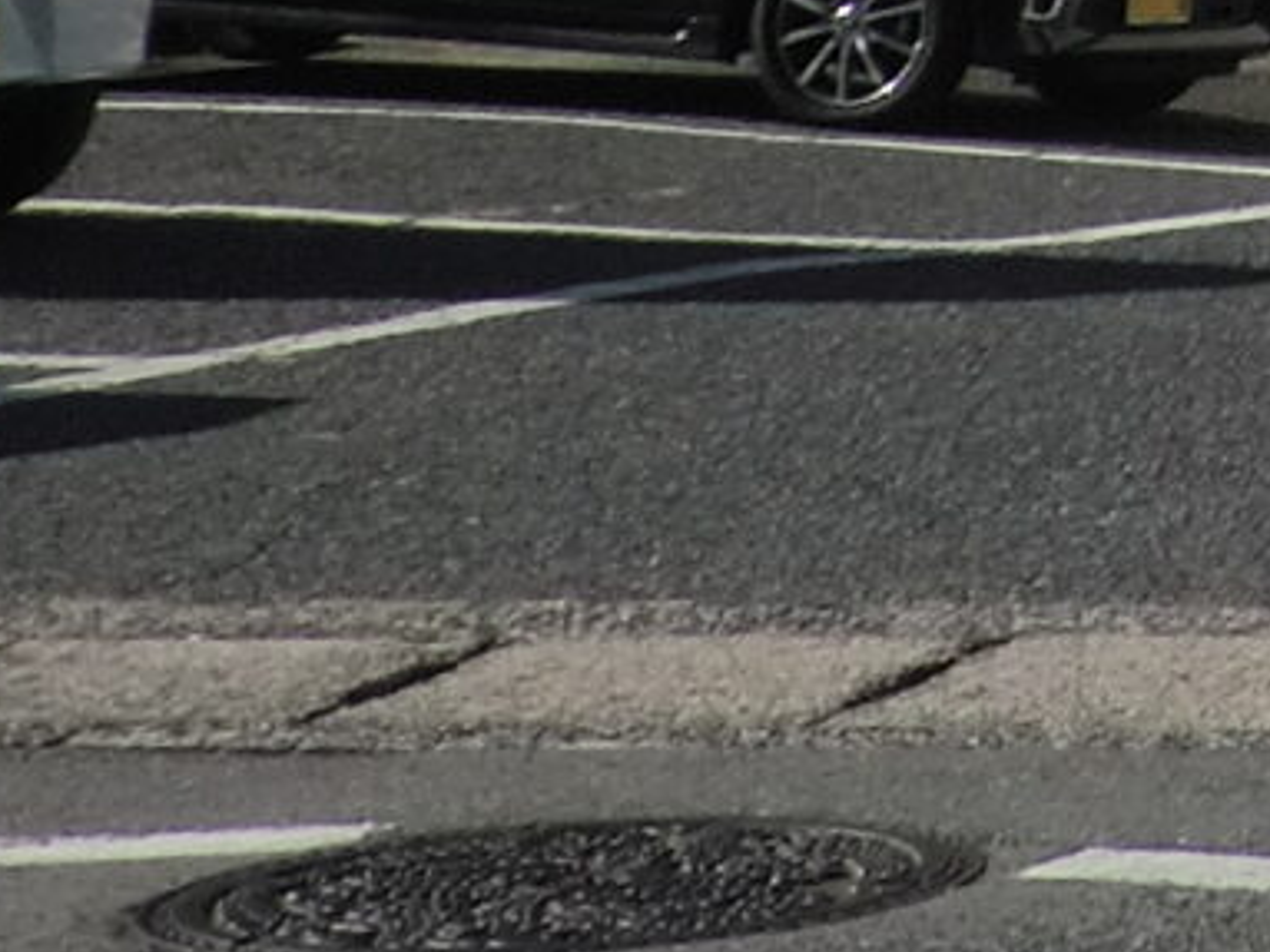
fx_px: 6382
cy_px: -1665
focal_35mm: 174
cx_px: 3402
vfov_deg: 7.7
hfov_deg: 9.6
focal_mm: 4.7
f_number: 7.9
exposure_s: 1/200
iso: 50
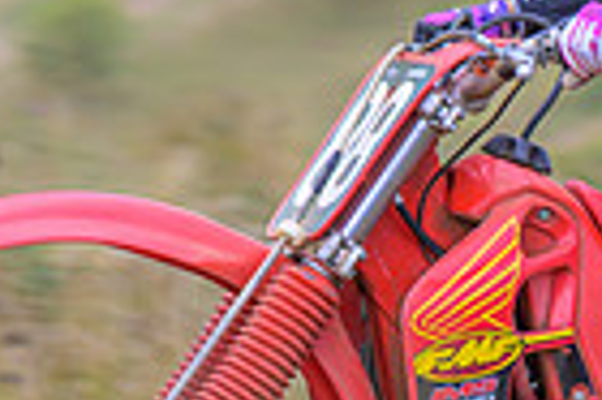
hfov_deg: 5.6
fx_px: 6113
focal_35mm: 366
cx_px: 387
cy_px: 299
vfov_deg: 3.7
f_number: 4
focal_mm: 70
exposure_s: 1/400
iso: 64
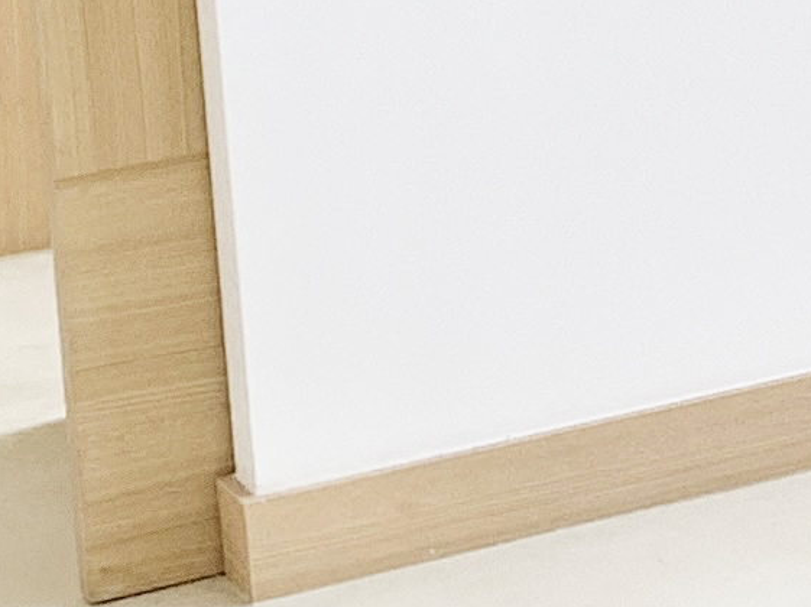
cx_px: 2378
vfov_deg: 7.6
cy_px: -663
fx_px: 4378
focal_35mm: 187
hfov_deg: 8.8
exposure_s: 1/502
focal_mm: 4.25
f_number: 1.8
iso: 25
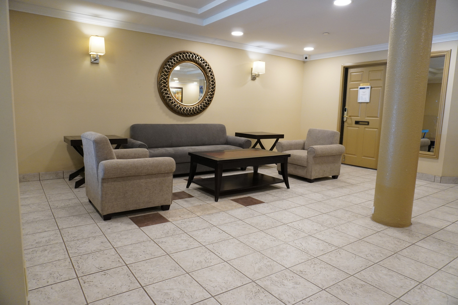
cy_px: 152
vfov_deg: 53.1
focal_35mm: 24
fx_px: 305
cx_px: 229
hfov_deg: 73.7
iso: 1250
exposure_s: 1/160
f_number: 4
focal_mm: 16
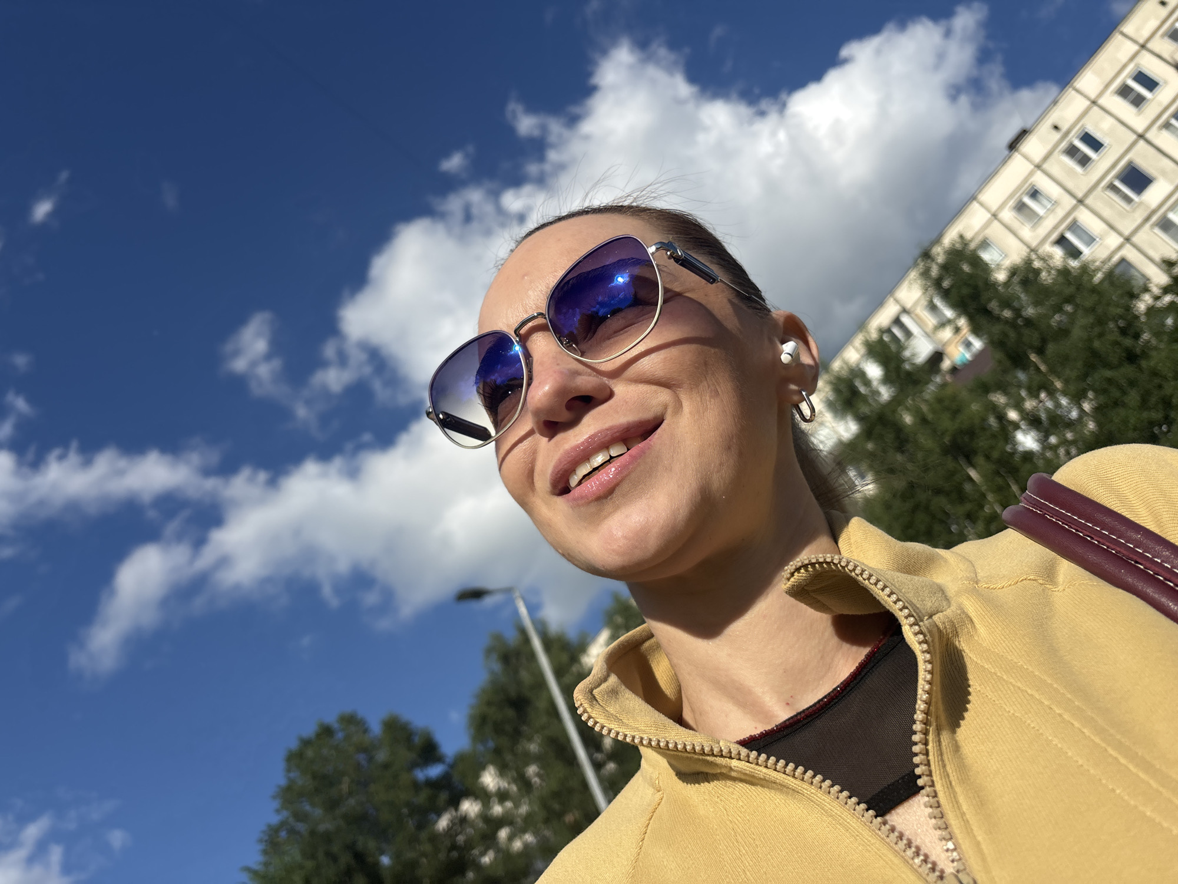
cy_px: 442
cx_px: 589
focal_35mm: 26
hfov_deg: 67.3
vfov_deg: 53.1
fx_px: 885
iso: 50
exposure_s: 1/3650
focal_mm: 5.96
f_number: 1.6
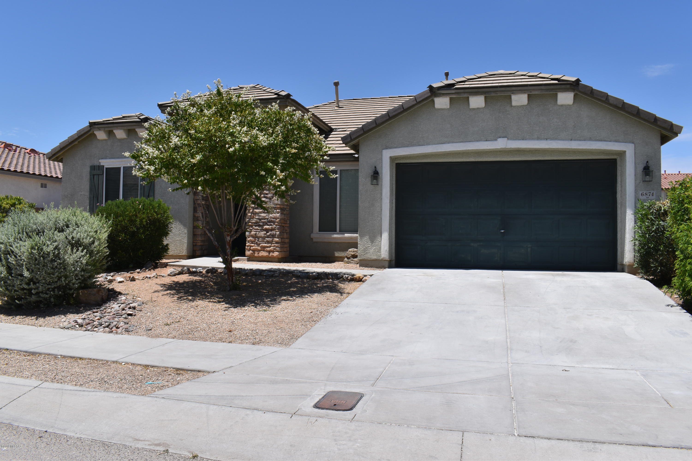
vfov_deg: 47.9
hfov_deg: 67.4
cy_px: 230
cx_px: 346
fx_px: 519
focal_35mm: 27
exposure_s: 1/200
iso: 100
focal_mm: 18
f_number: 14
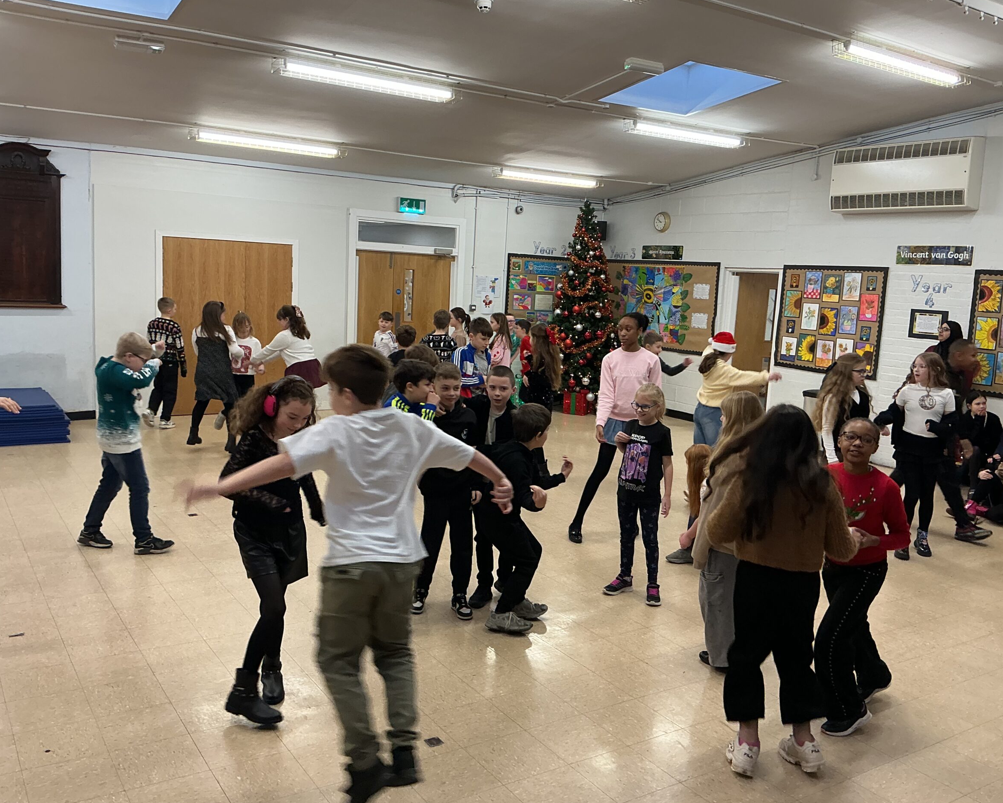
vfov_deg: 47.1
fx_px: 920
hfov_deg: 57.2
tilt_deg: -9.4
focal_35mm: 31
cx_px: 506
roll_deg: -3.1
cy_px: 403
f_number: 1.8
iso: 50
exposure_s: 1/50
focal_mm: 3
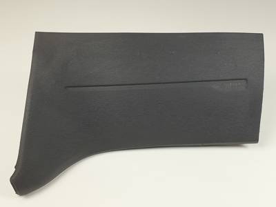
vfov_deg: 53.1
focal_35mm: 26
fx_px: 207
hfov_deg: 67.3
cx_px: 138
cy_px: 104
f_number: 2.4
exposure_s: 1/116
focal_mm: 4.3
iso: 50
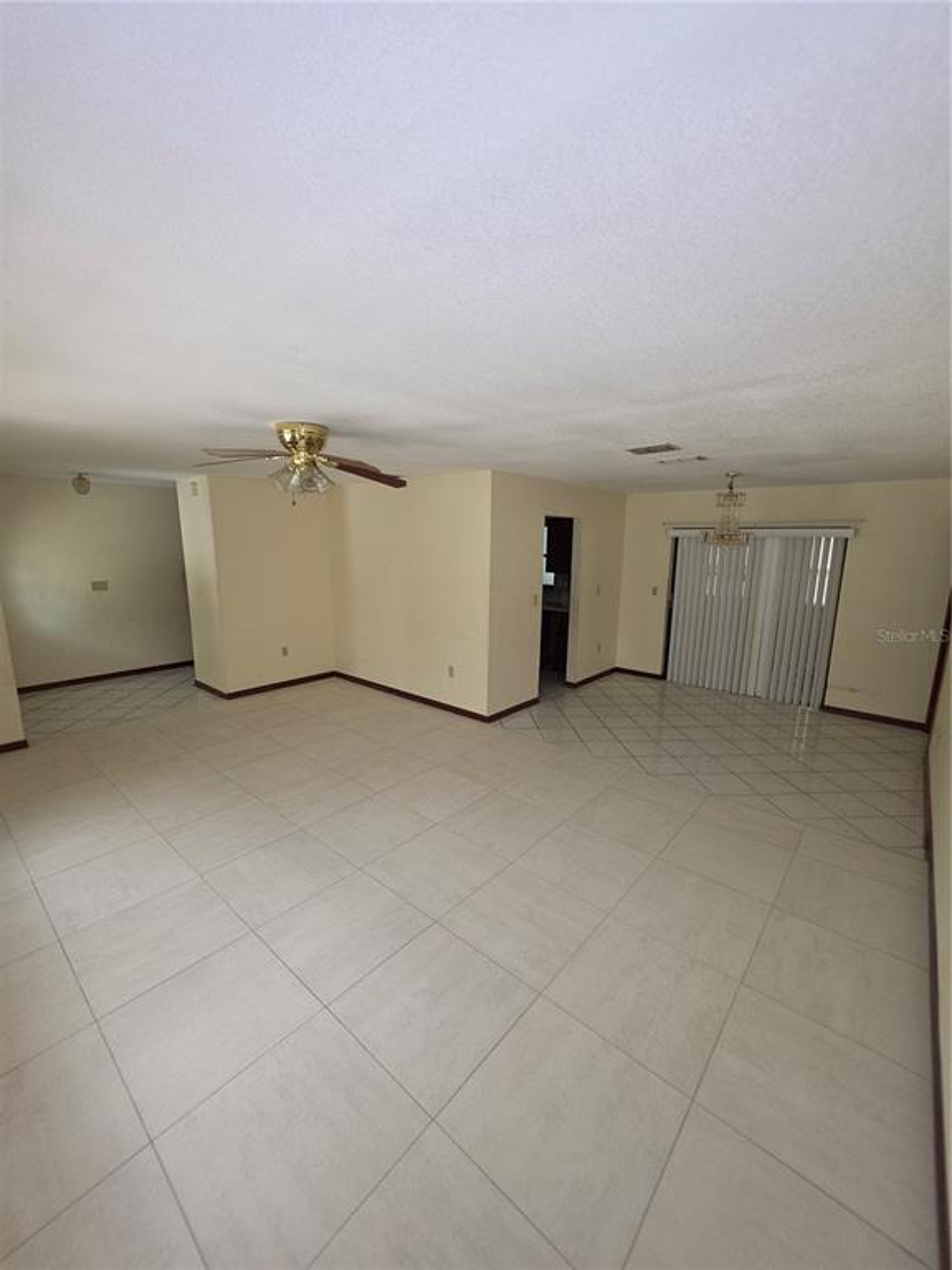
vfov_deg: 106.2
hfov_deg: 89.9
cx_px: 476
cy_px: 635
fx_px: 477
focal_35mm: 13
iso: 64
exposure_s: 1/60
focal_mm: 2.2
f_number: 1.9
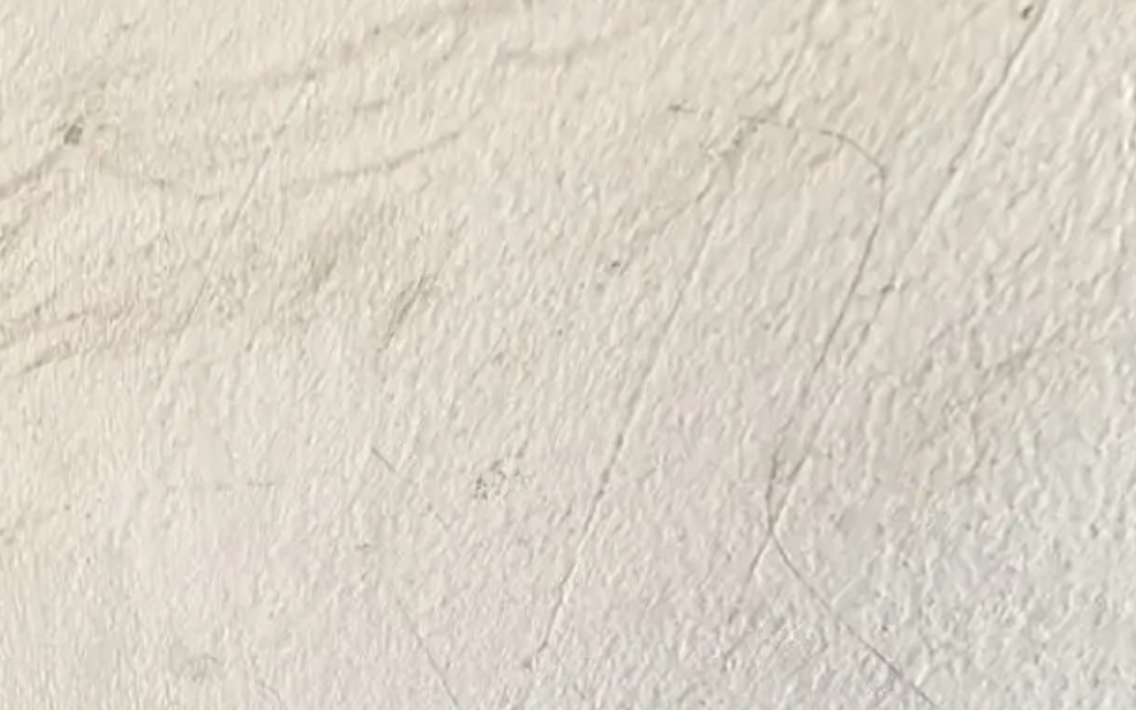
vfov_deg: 21.3
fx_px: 1455
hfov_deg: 30.2
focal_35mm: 47
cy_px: 1163
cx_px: -452
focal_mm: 2.22
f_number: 2.2
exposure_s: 1/106
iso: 320
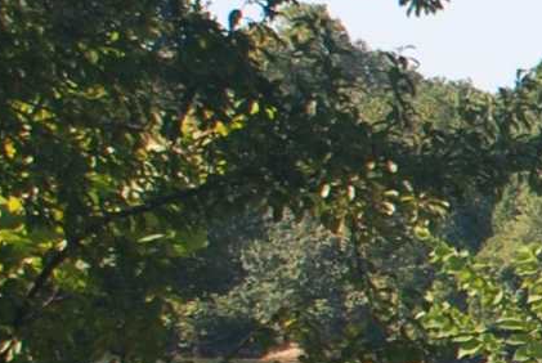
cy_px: 530
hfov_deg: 5.5
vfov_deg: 3.9
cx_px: 1732
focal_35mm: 350
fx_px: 5277
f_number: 6.3
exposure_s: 1/160
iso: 100
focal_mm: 32
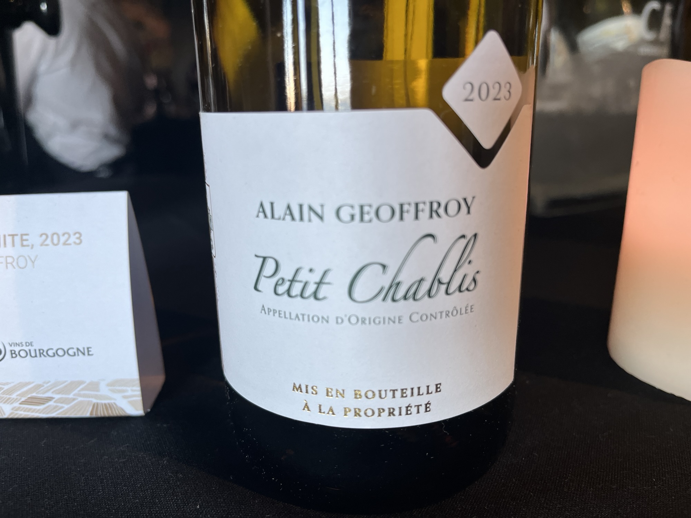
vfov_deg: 53.1
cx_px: 346
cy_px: 259
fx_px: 519
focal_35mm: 26
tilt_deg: -16.0
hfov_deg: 67.3
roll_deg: +1.7
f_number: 1.6
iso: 100
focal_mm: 5.1
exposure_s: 1/100
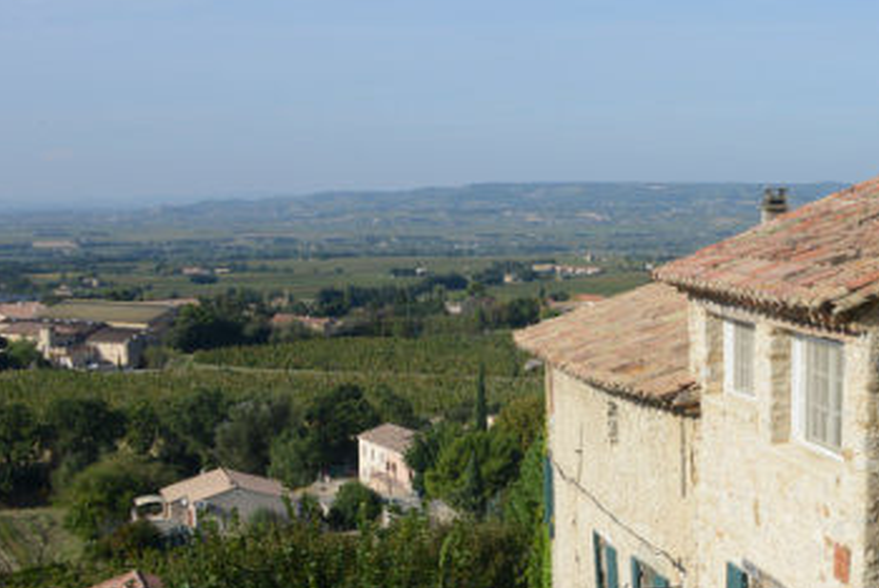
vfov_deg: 21.2
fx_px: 1564
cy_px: 369
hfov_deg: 30.2
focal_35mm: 64
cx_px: 776
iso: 250
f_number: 13
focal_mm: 28
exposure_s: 1/320
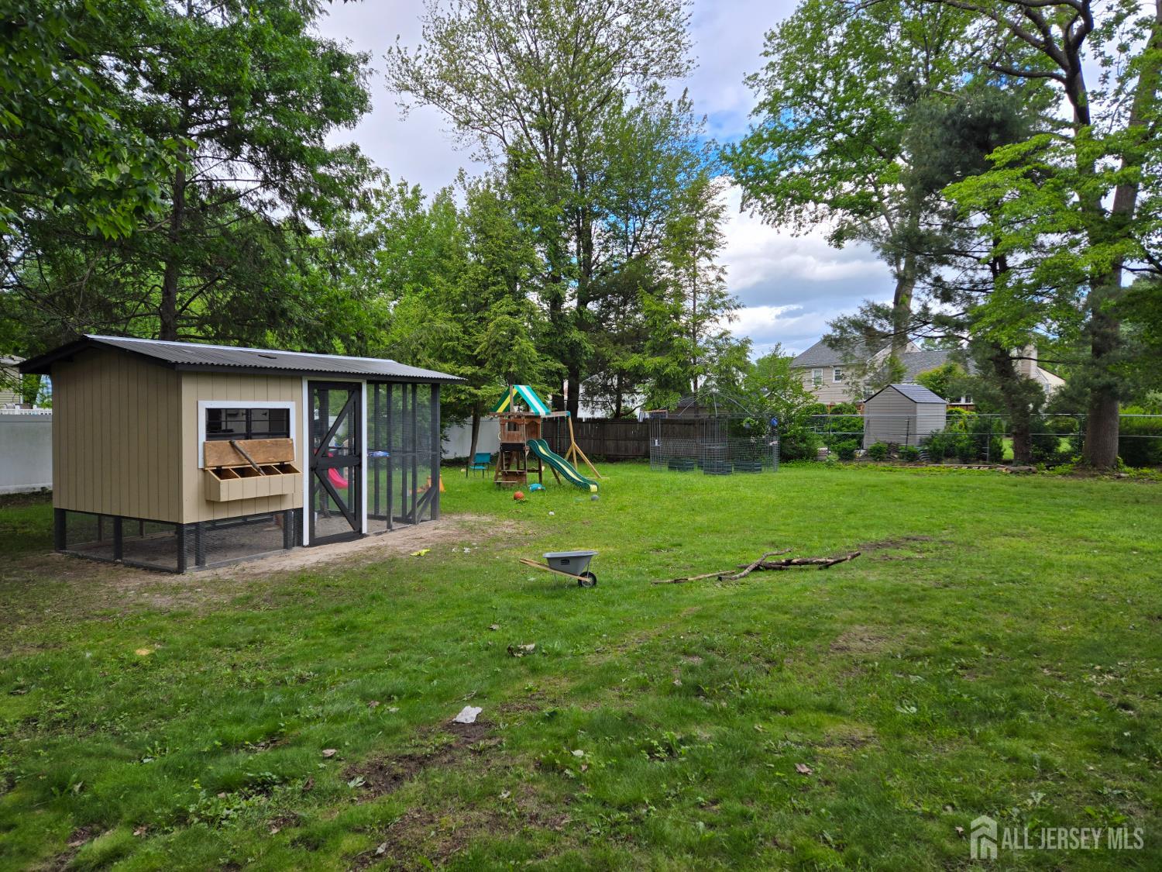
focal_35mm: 23
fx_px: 772
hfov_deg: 73.9
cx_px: 581
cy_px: 436
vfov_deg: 58.9
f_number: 1.8
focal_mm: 5.4
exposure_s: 1/677
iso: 25
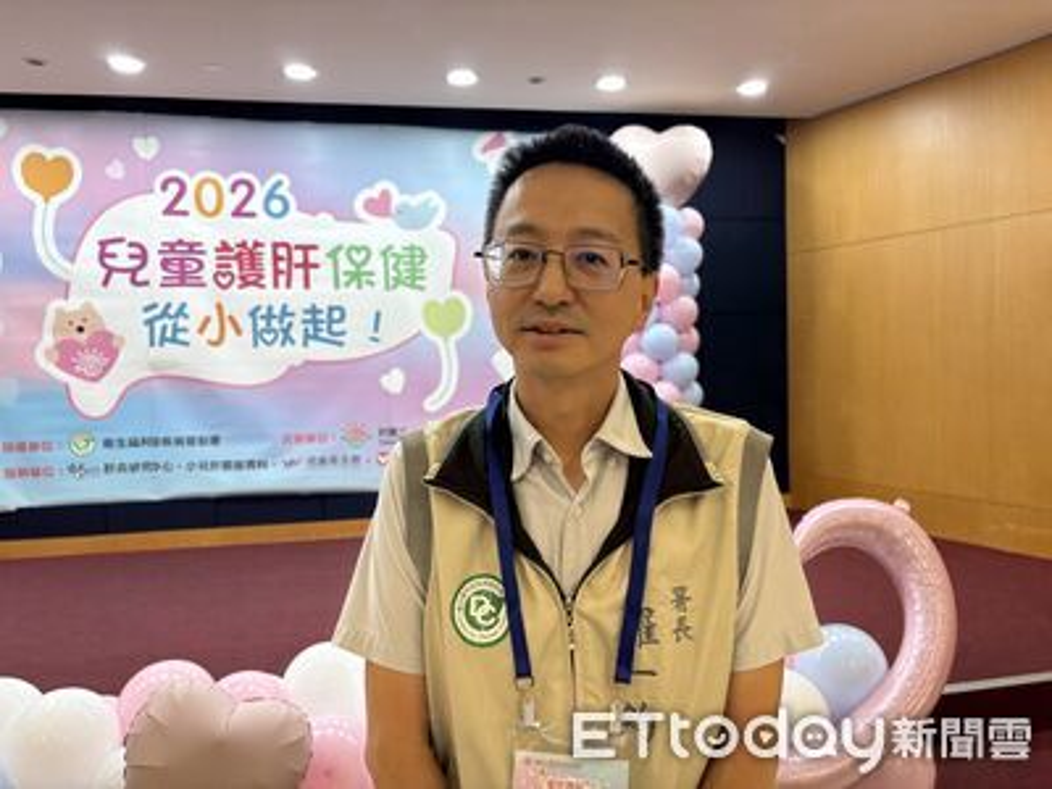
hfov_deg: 67.3
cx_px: 526
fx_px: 790
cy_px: 394
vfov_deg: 53.1
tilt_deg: -2.7
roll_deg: +1.8
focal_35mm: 26
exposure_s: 1/60
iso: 64
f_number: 1.6
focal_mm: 5.96
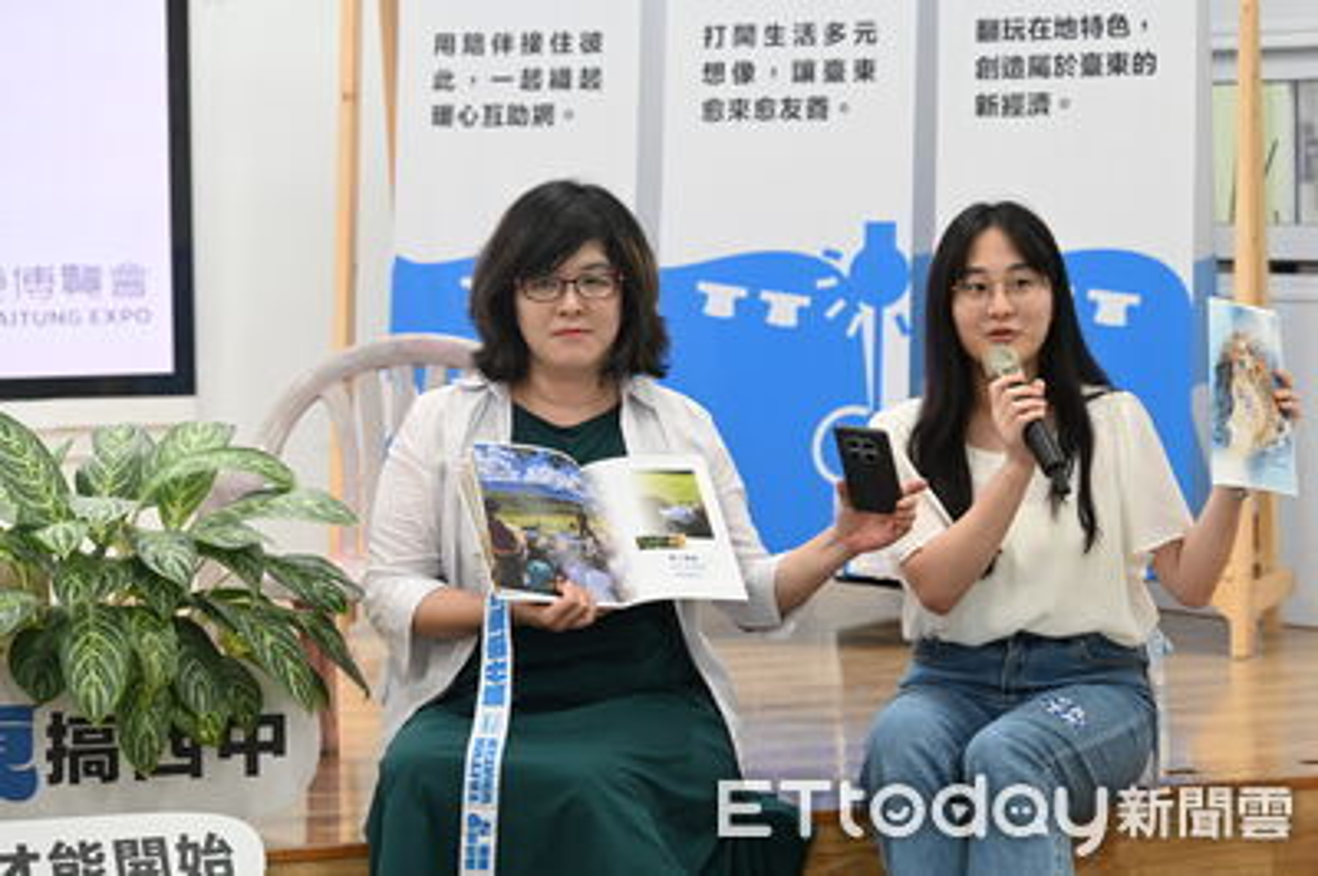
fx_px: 4207
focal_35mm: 115
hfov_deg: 17.8
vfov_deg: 11.9
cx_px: 659
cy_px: 438
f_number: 6.3
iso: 3200
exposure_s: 1/100
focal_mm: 115
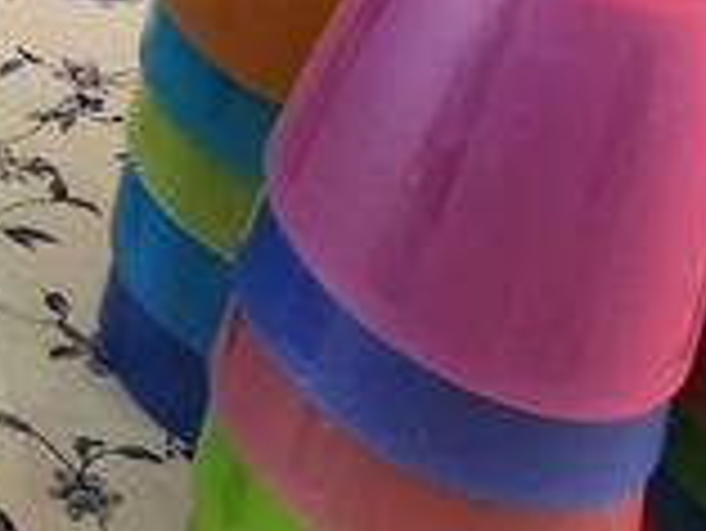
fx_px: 3449
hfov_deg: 10.6
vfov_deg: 7.1
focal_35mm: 169
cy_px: -1408
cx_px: -755
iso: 160
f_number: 1.8
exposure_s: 1/180
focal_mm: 5.4
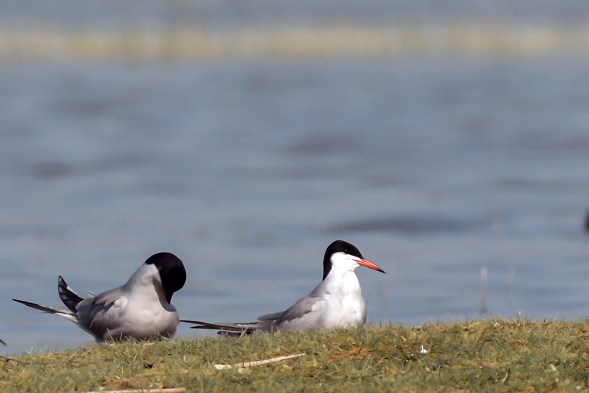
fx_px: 12270
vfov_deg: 1.8
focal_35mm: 750
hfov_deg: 2.7
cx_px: 294
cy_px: 196
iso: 200
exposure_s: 1/2000
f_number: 8
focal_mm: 500
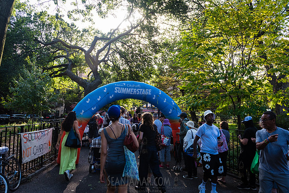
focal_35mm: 24
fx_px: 193
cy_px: 96
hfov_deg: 73.7
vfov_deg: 53.2
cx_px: 144
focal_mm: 24
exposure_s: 1/800
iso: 800
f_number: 3.5
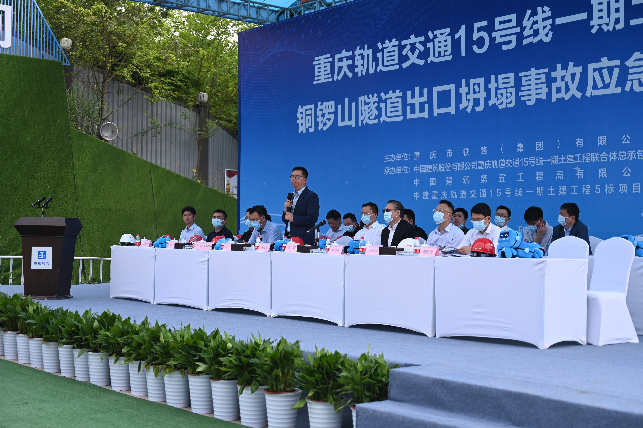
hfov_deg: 39.6
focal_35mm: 50
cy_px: 214
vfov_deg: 27.0
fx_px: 892
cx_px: 322
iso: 320
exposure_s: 1/3200
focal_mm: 50
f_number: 2.8
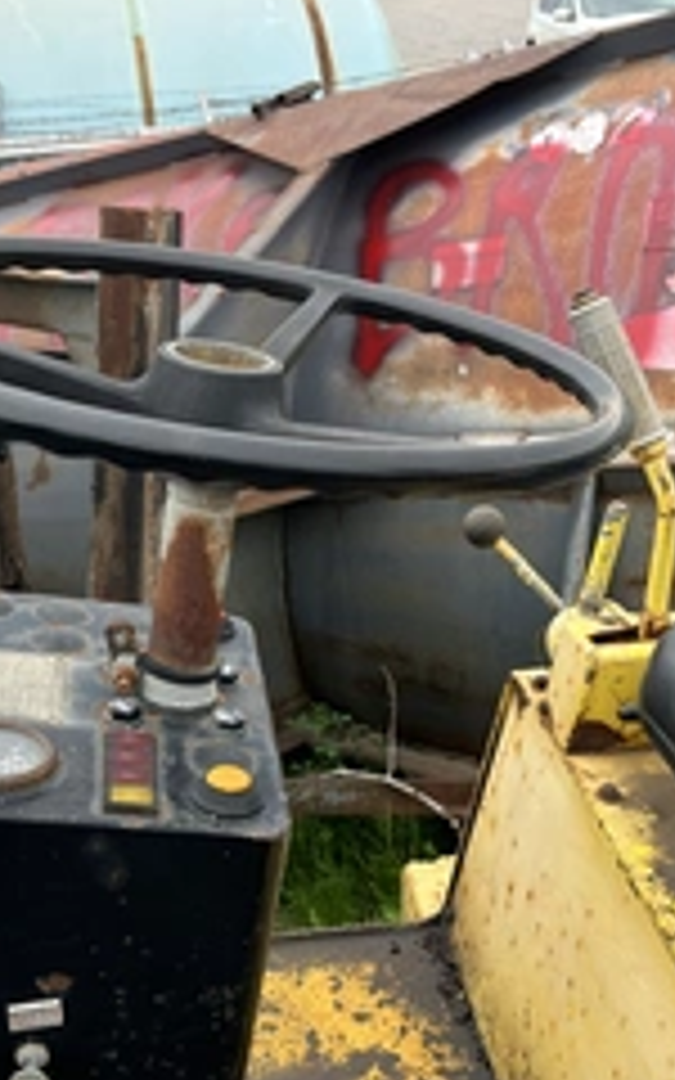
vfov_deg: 43.3
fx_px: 1354
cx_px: 279
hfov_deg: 27.9
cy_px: 639
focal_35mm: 46
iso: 50
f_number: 1.6
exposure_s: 1/433
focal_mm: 5.1
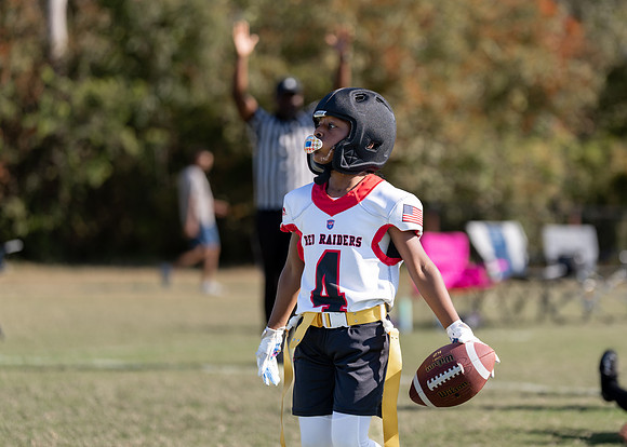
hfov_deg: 13.2
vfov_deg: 9.5
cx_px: 349
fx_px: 2701
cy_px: 207
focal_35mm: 152
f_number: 2.8
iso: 100
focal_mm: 134
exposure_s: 1/1250
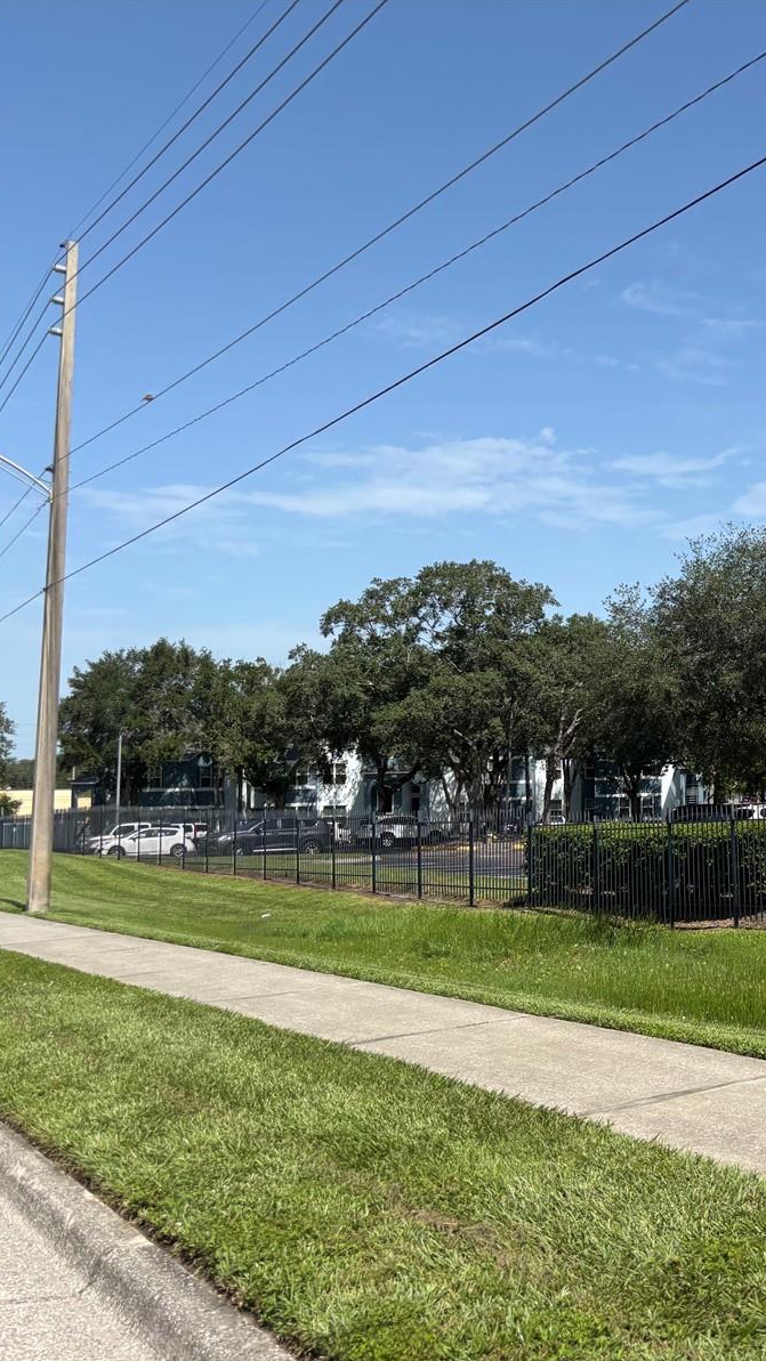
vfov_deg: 52.8
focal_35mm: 38
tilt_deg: +2.6
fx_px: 1372
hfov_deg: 28.7
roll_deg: +0.4
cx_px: 814
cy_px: 682
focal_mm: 5.96
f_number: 1.6
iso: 50
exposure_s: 1/3413
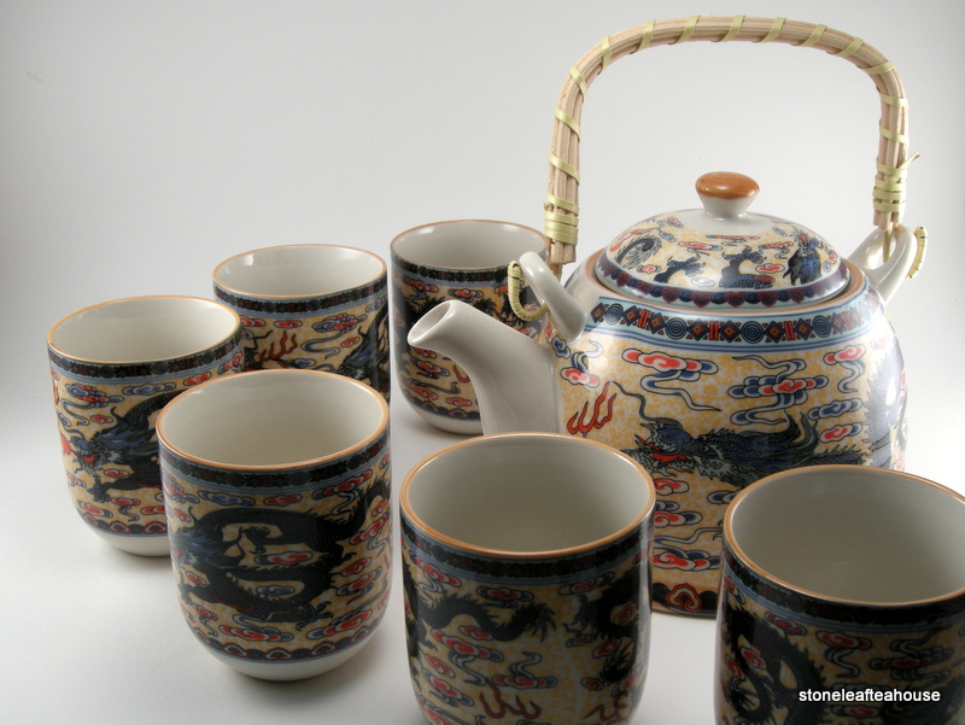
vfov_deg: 36.0
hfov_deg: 46.8
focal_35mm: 40
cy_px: 362
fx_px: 1116
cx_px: 482
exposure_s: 1/30
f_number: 5.1
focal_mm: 8.5
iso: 64
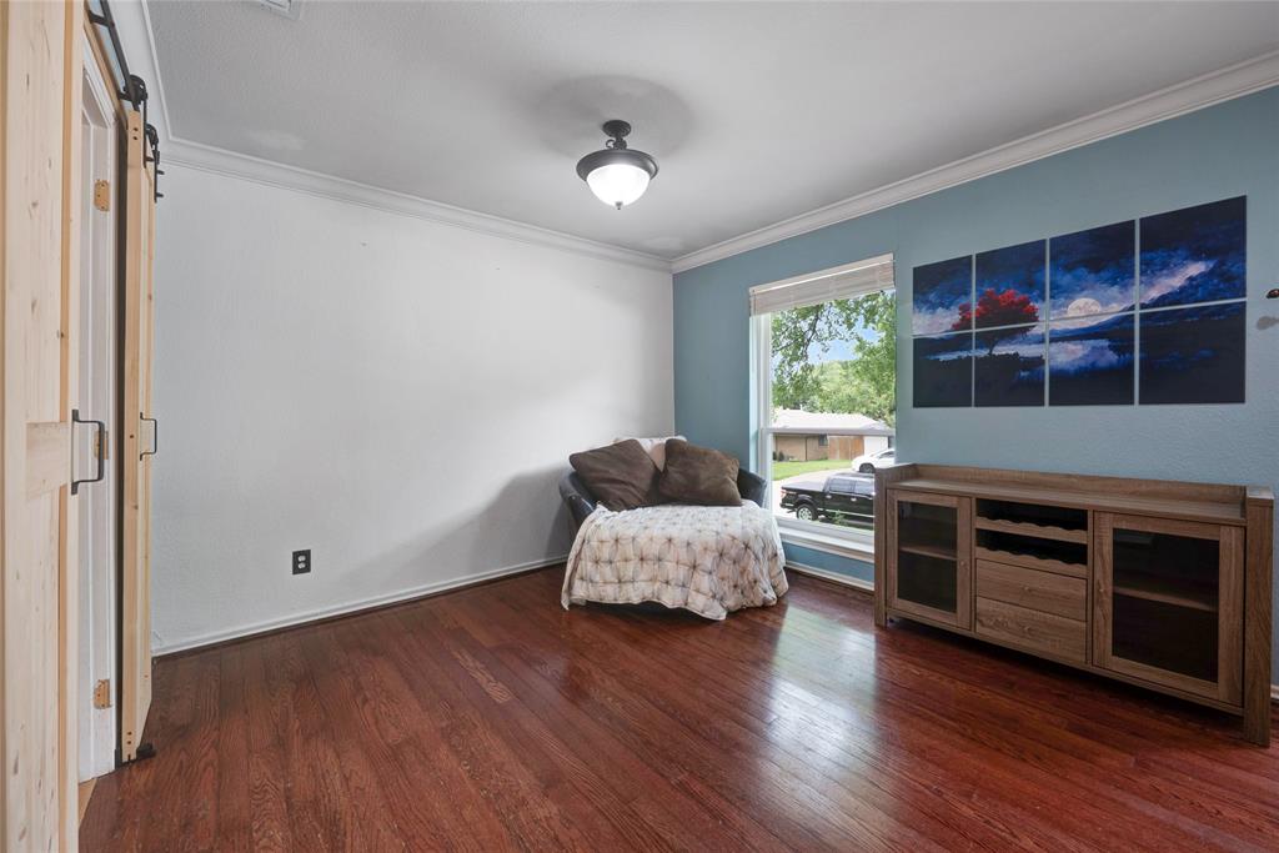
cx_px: 640
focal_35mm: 14
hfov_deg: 104.2
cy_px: 426
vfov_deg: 81.2
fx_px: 497
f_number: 9
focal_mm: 14
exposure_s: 1/4
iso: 100
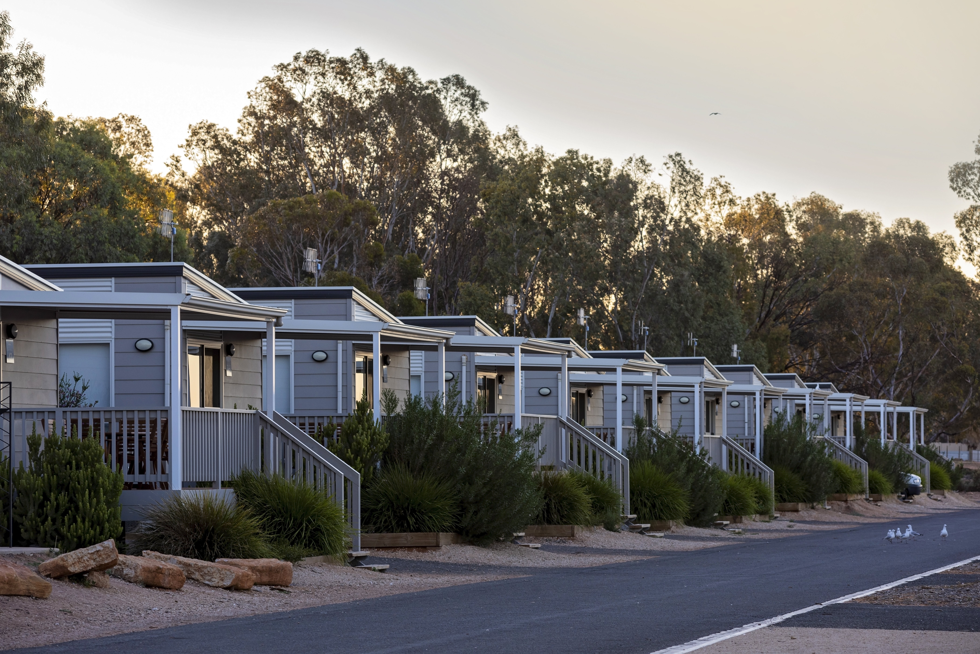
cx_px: 490
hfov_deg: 14.1
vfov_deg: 9.5
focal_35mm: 145
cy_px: 327
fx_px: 3948
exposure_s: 1/125
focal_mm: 145
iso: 250
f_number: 8
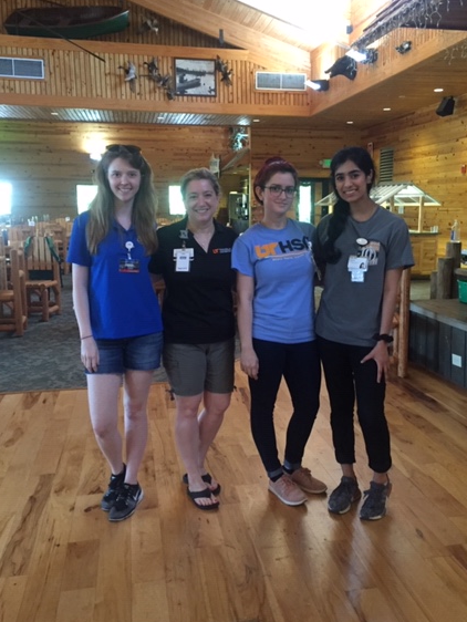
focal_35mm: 33
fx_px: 593
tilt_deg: -9.0
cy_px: 300
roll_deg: +0.5
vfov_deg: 55.3
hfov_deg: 42.9
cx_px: 255
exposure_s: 1/20
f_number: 2.2
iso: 250
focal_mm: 4.15
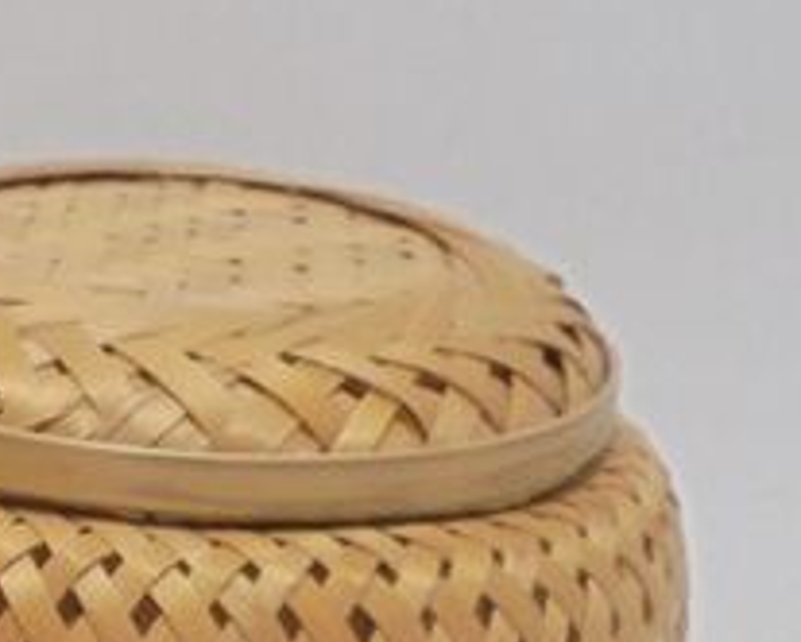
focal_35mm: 123
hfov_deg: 14.8
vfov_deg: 12.3
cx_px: -300
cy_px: 731
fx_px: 2919
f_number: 3.7
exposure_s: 1/60
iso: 100
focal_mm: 5.3
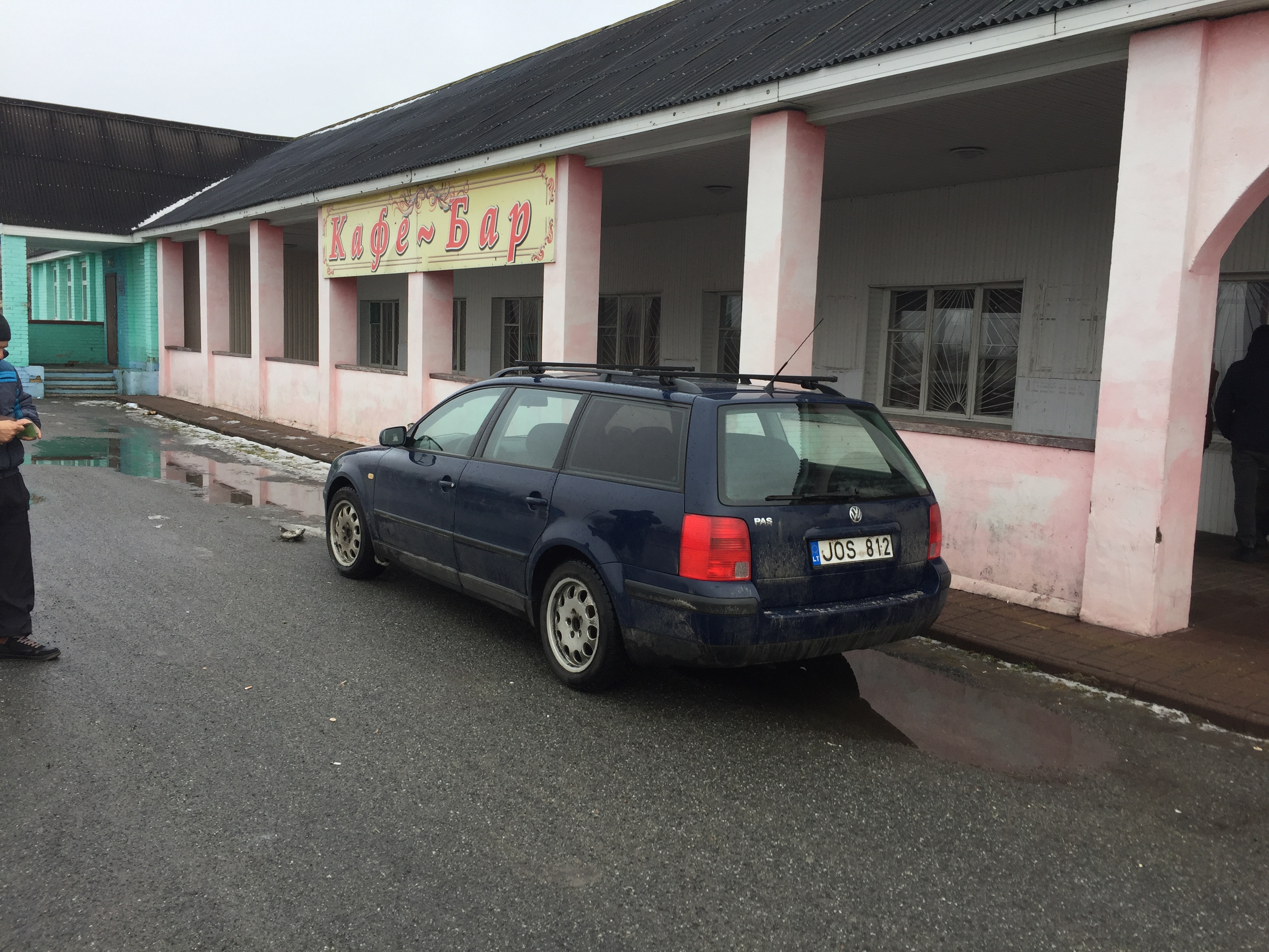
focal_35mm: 29
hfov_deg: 61.7
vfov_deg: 48.2
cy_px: 476
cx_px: 634
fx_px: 1063
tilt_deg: -7.3
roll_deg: -2.6
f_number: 2.2
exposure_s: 1/302
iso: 32
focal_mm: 4.15
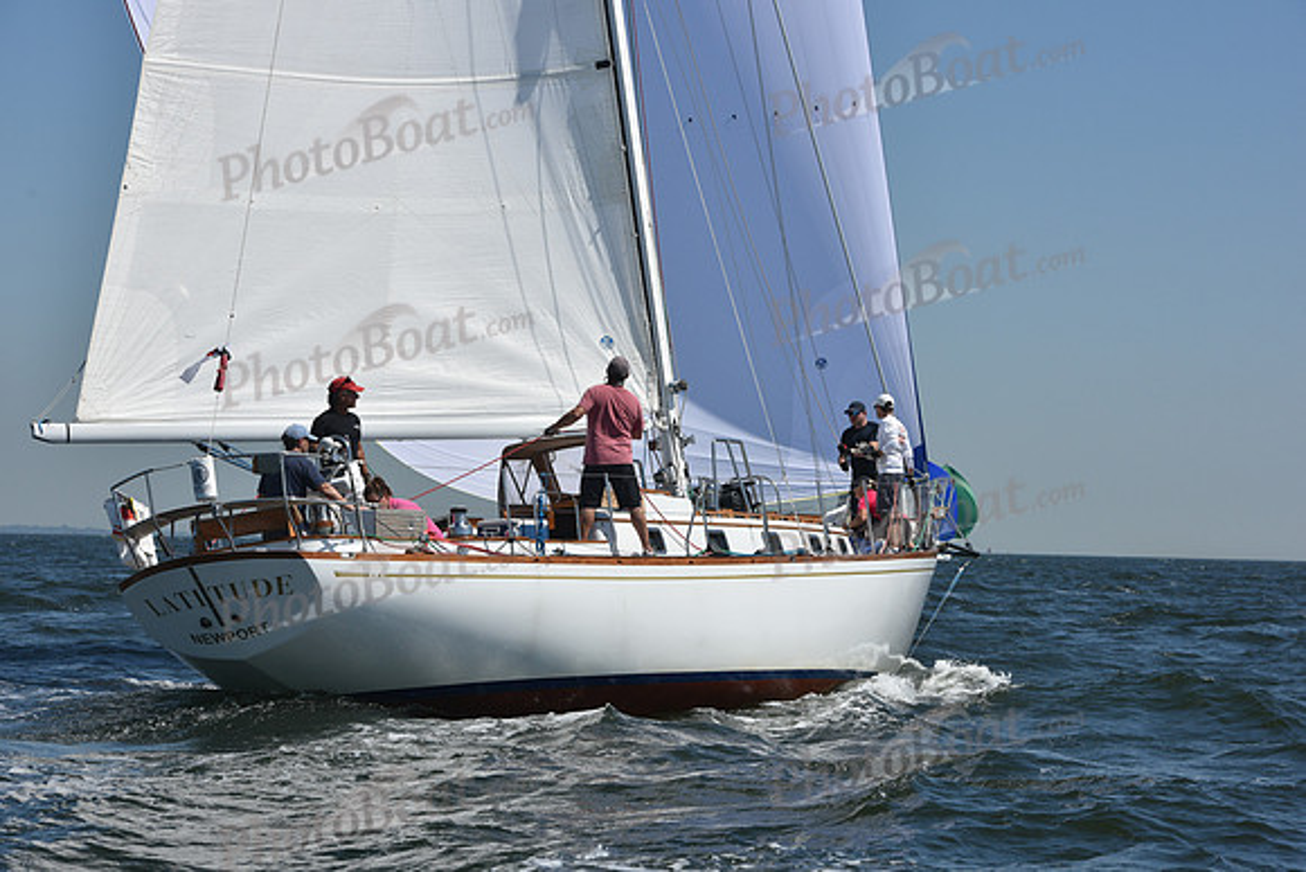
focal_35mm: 100
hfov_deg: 20.4
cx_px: 653
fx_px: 3628
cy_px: 436
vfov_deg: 13.7
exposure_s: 1/1250
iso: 250
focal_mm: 100
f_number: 9
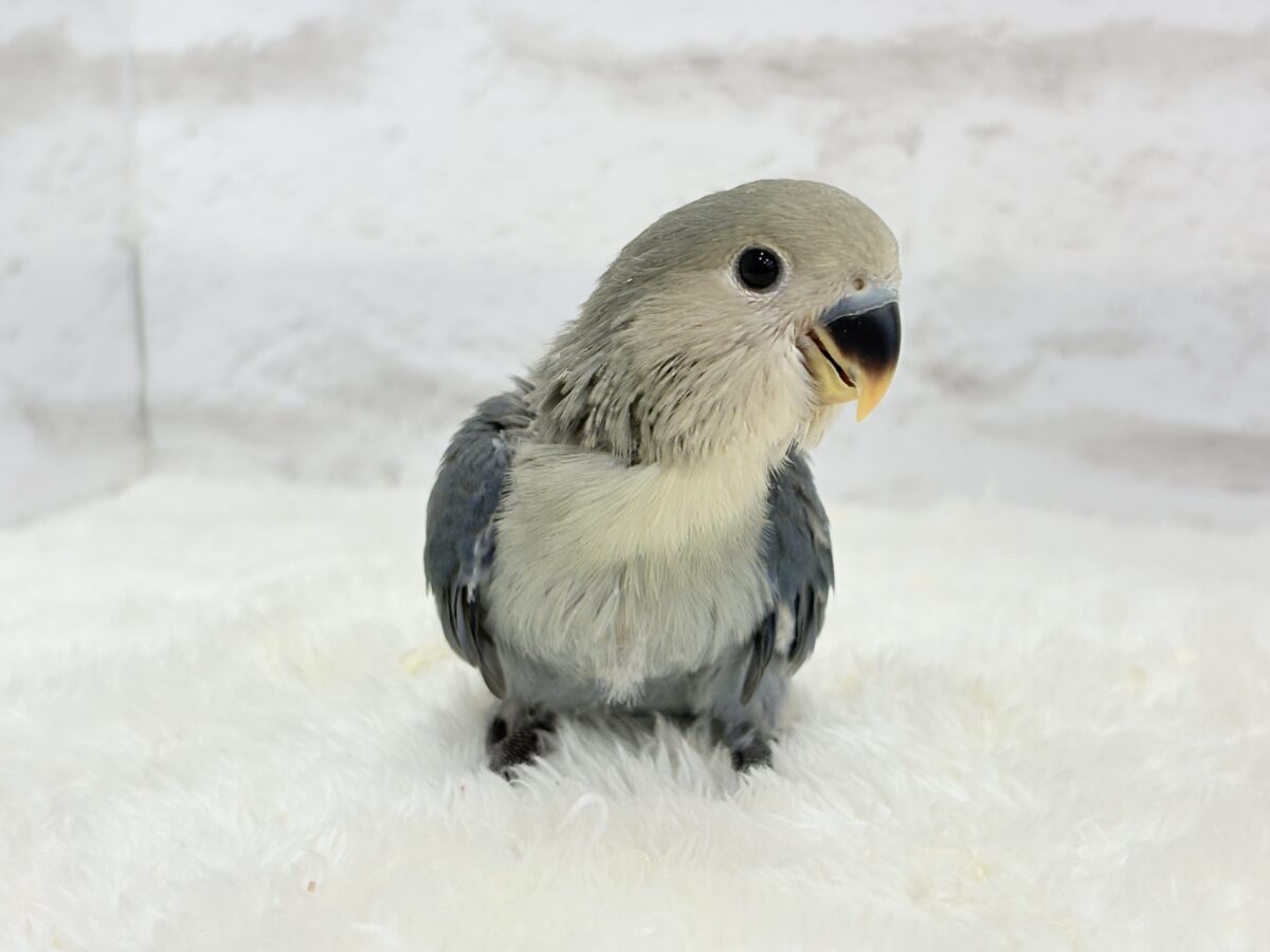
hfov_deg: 36.8
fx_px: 1908
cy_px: 476
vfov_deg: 28.0
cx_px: 635
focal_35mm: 52
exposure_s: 1/100
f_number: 1.6
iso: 64
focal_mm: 5.96
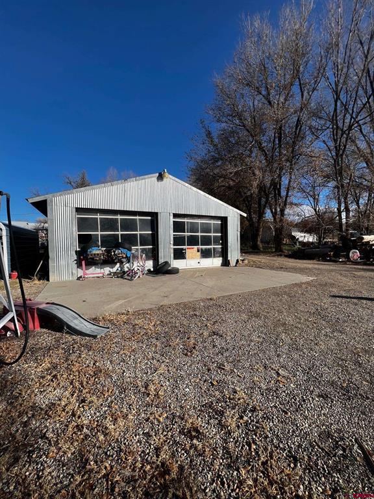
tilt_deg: +0.0
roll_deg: +1.3
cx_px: 187
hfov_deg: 89.9
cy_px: 250
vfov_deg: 106.2
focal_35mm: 13
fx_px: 187
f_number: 1.8
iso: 32
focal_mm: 1.57
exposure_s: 1/2096
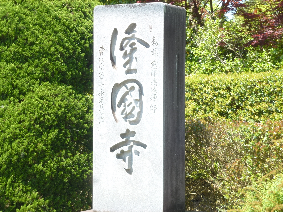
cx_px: 142
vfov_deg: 14.2
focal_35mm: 104
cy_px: 106
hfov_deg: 18.9
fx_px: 850
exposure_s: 1/100
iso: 100
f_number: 5
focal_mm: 18.7
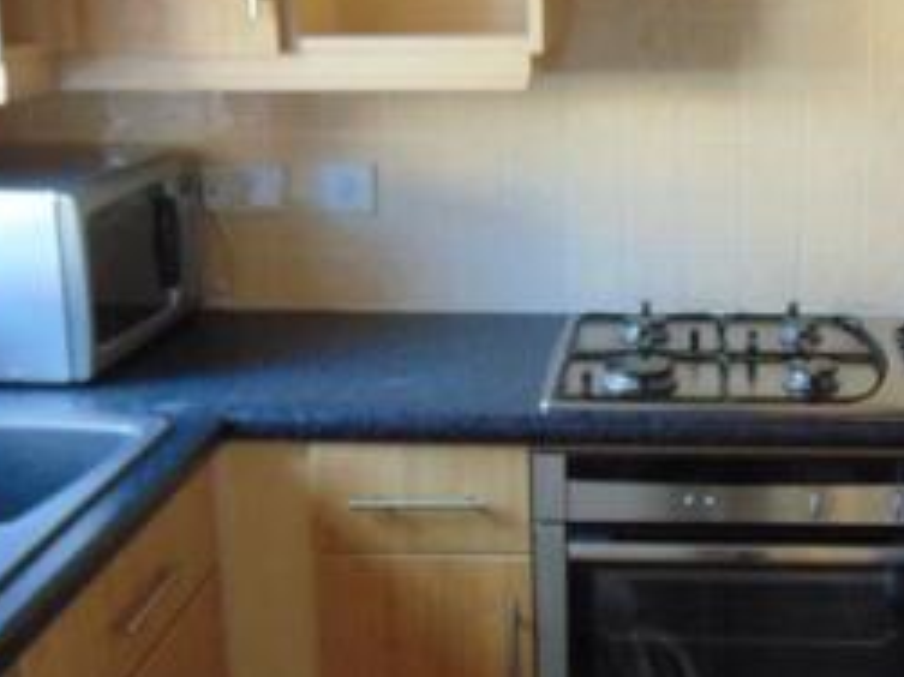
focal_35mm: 58
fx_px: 1514
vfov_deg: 25.2
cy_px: 358
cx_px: 650
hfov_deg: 32.8
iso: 250
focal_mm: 4.5
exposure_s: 1/30
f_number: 3
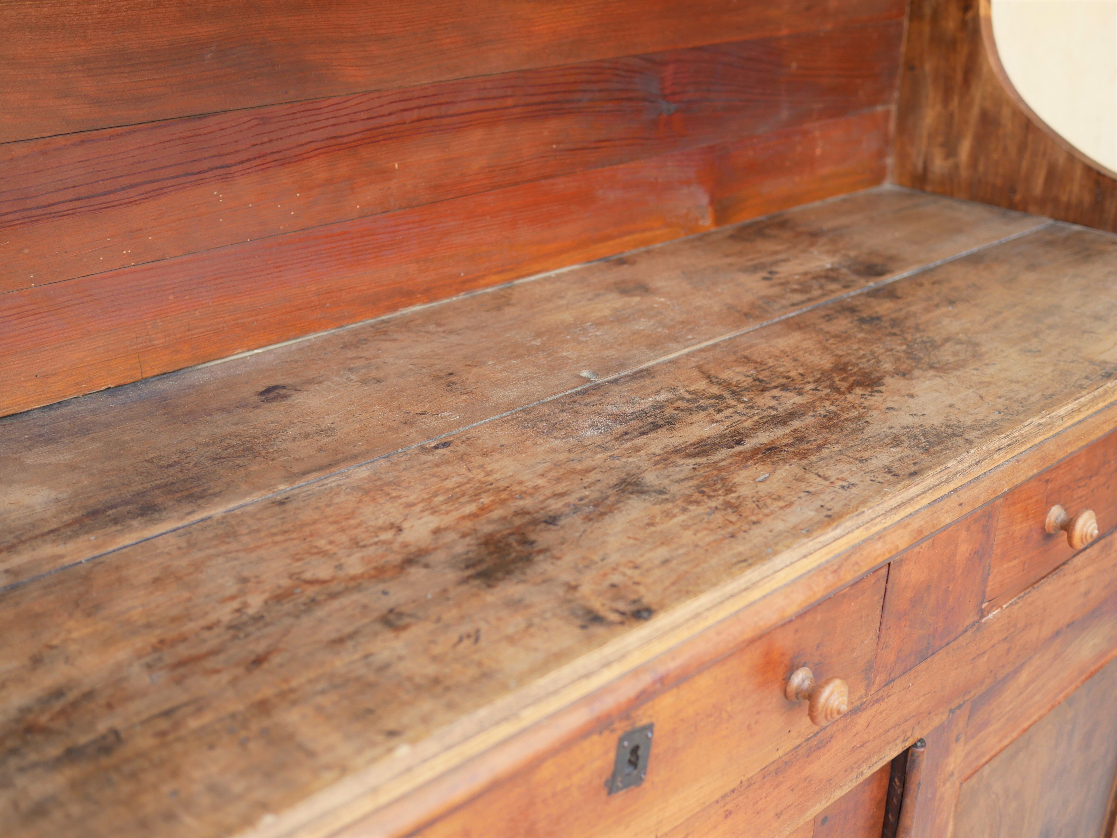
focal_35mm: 40
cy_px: 419
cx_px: 558
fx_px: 1291
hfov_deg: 46.8
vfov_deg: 36.0
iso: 200
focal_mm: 20
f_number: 2
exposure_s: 1/125
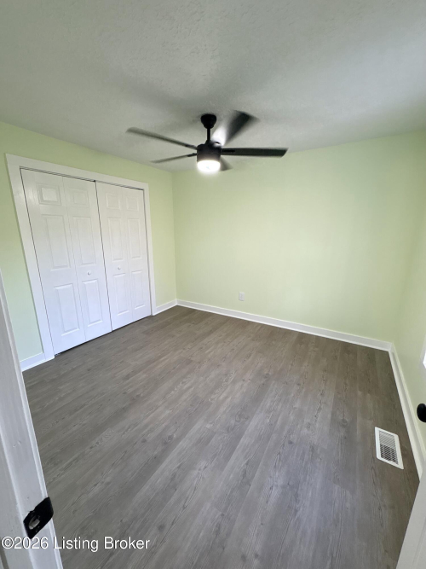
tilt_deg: -12.3
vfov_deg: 102.1
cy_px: 284
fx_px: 230
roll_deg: +0.1
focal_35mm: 14
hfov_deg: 85.7
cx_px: 213
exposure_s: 1/60
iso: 160
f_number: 2.2
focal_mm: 2.22
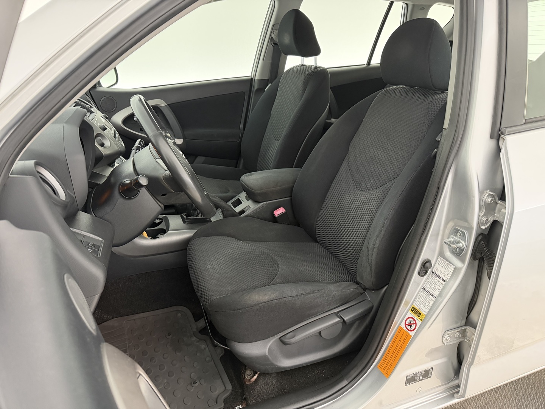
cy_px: 204
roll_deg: +0.4
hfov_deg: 71.6
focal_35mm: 24
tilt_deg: -23.0
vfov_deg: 56.8
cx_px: 272
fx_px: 378
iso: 1000
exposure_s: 1/33
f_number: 1.78
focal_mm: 6.76
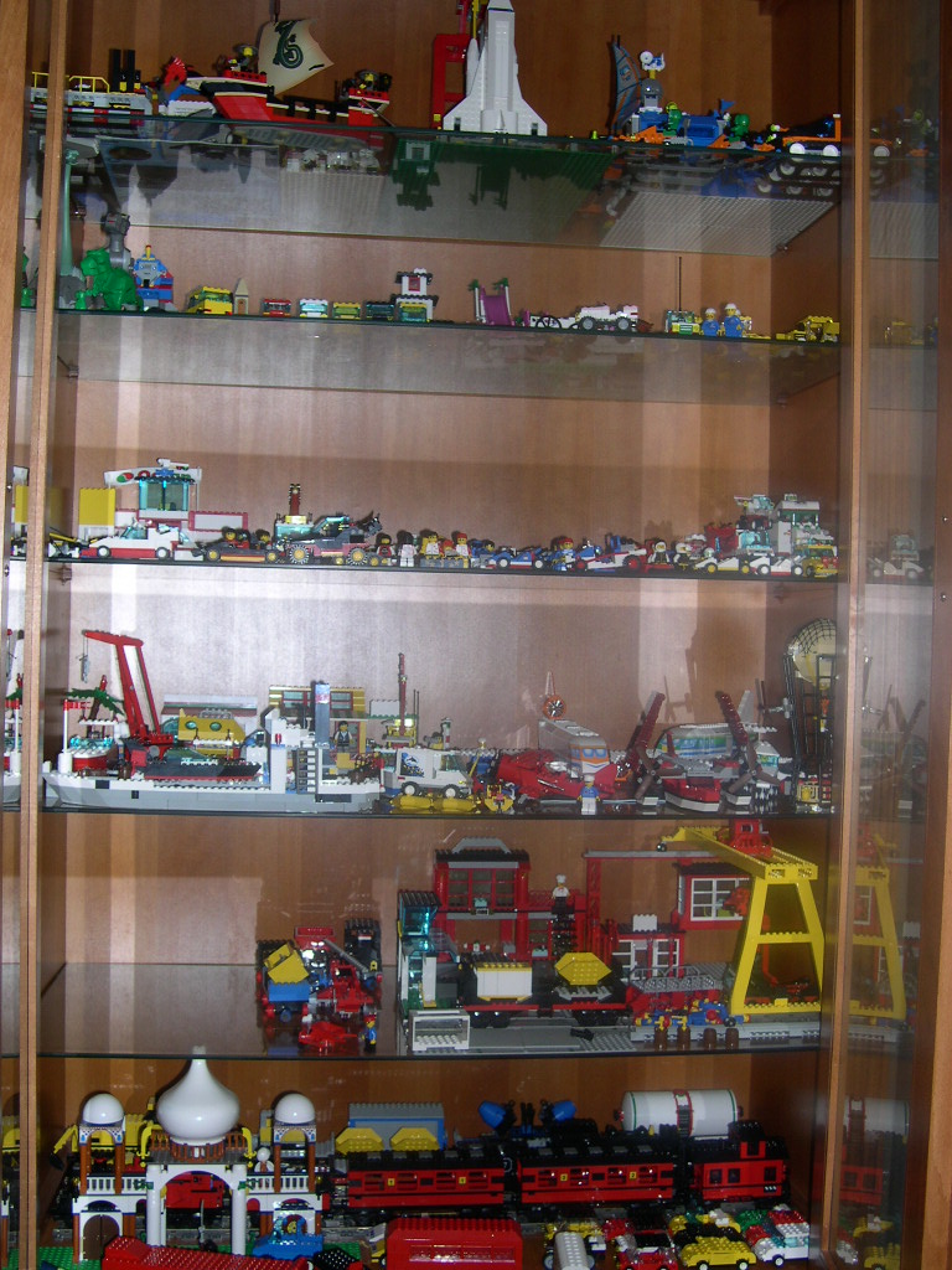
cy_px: 635
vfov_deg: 49.0
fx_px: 1393
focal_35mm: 38
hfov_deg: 37.7
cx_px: 476
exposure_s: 1/60
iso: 100
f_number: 2.8
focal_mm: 8
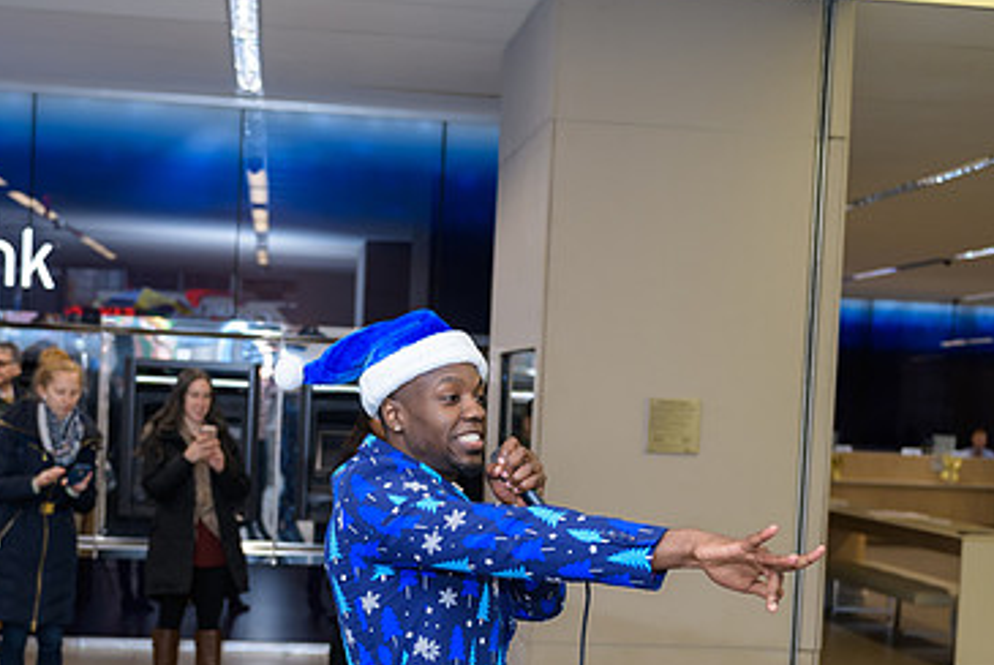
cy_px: 467
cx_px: 444
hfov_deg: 36.8
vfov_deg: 24.9
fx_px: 1492
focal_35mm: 54
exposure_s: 1/125
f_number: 3.2
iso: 400
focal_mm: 34
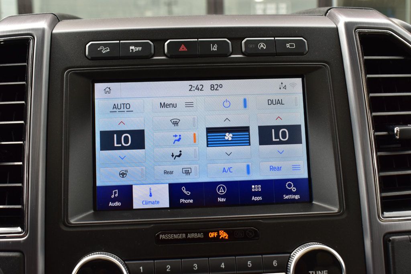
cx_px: 206
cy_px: 137
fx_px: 548
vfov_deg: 28.1
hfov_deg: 41.1
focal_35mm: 48
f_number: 9
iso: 400
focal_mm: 32
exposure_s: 1/100
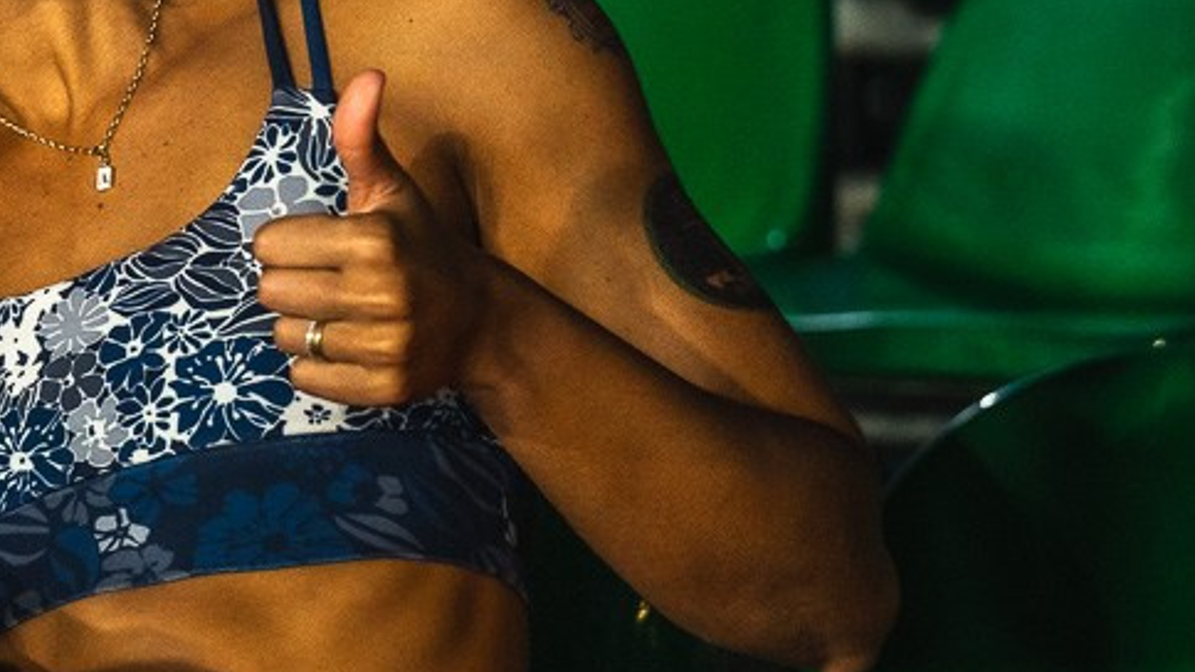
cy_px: 251
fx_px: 9219
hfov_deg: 7.3
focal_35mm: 291
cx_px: -296
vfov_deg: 4.2
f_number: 3.5
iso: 2000
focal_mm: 105
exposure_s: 1/800
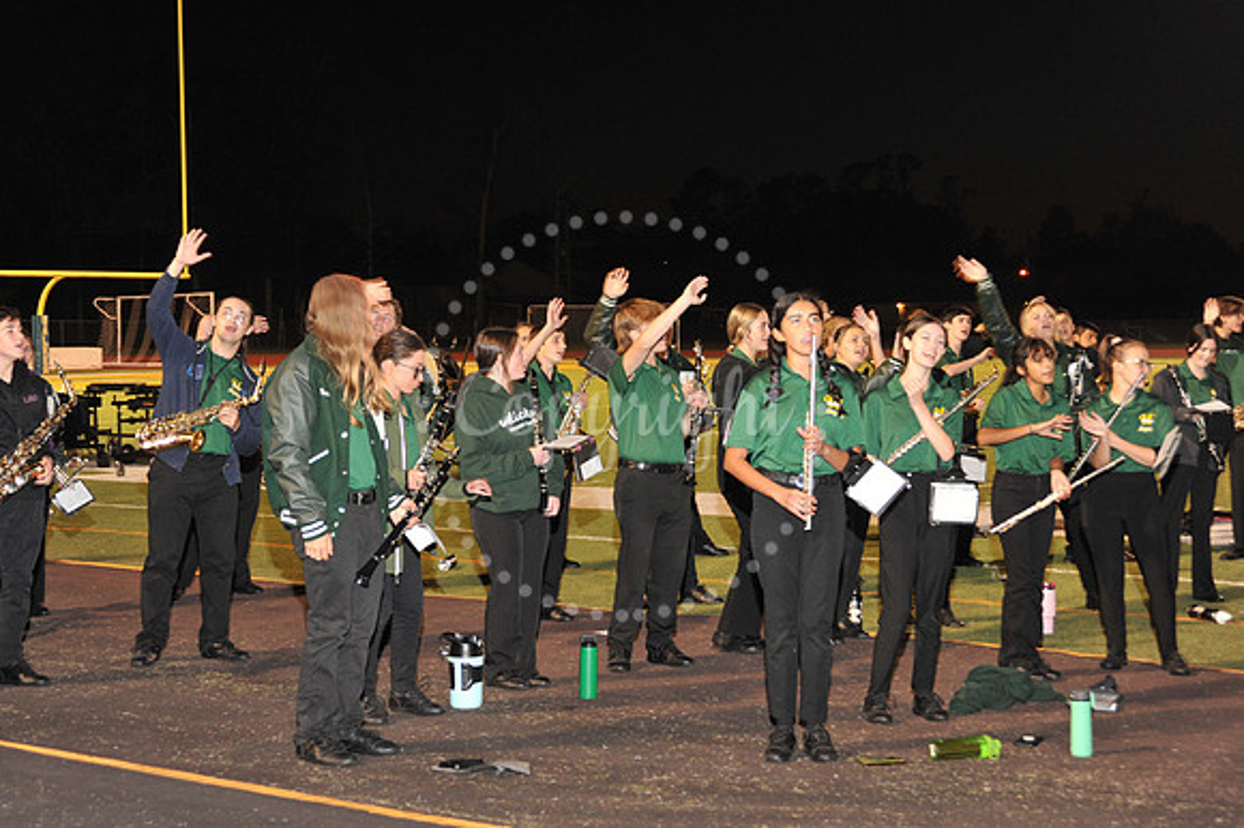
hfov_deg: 33.4
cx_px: 622
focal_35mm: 60
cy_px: 414
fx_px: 2072
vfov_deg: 22.6
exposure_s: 1/60
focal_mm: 60
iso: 1600
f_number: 6.3
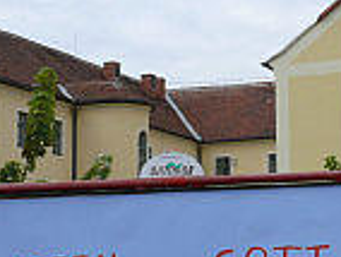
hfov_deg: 17.0
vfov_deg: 13.4
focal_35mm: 111
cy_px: 132
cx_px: 396
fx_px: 1095
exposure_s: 1/400
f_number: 5.6
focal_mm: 7.4
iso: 100
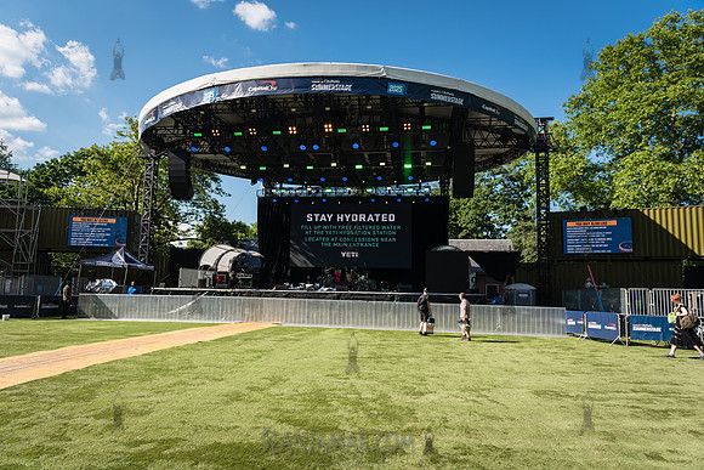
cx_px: 352
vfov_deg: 53.2
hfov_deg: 73.7
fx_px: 469
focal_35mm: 24
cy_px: 235
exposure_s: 1/800
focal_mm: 24
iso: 160
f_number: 4
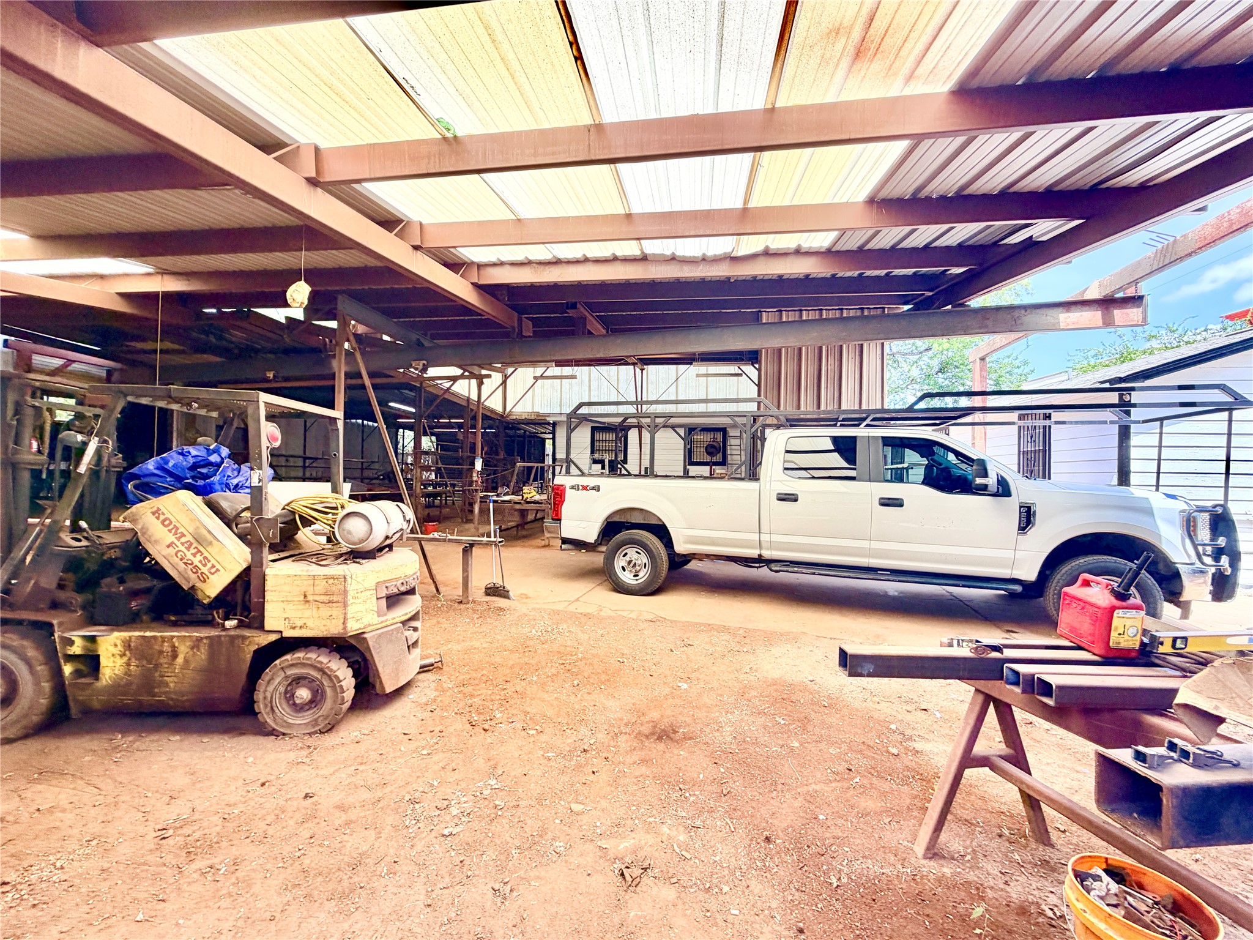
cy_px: 470
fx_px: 507
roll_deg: -1.3
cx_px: 626
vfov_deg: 85.7
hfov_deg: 102.1
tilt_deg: +0.5
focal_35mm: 14
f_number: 2.2
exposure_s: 1/182
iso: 50
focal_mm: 2.22
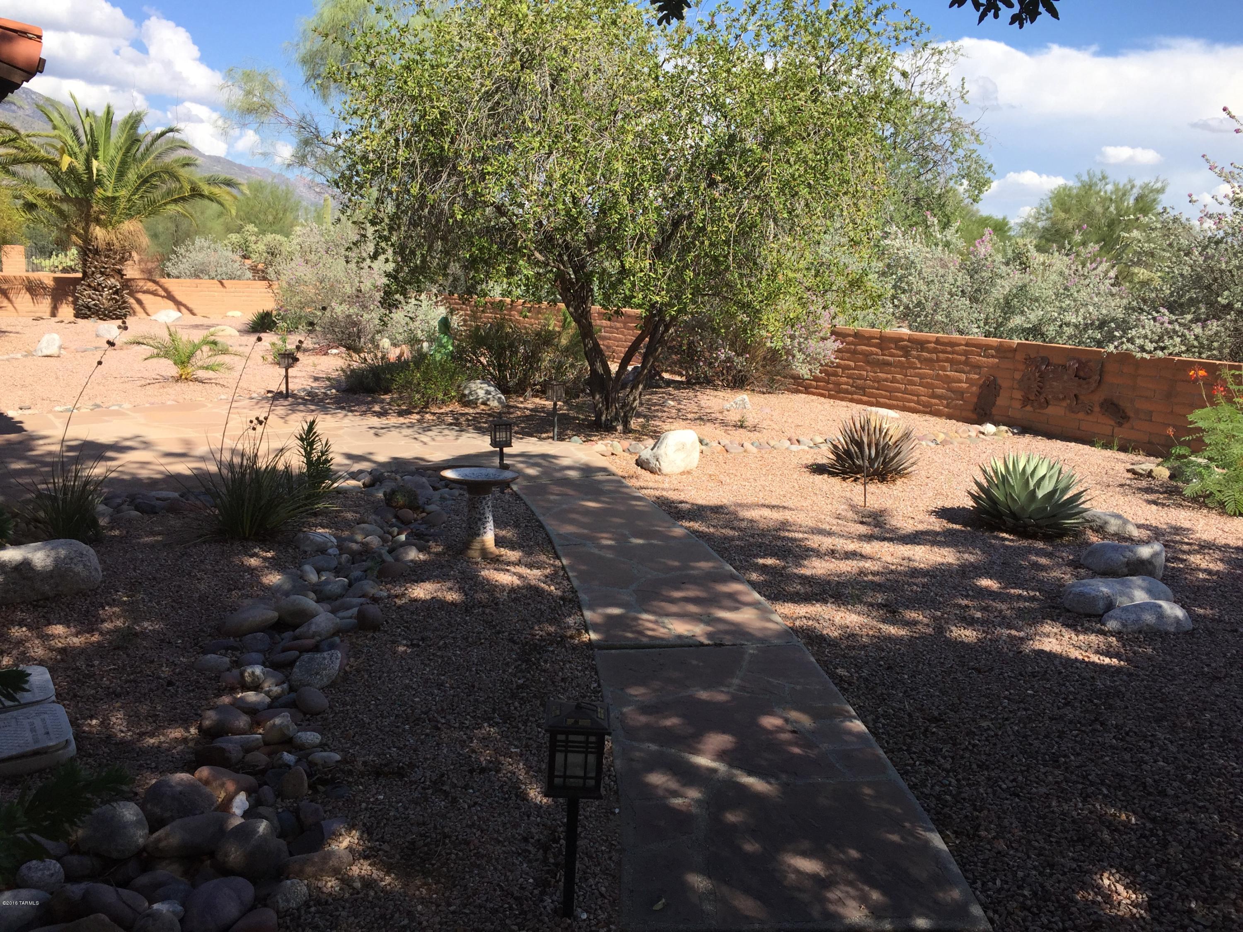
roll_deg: -3.0
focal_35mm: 29
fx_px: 1041
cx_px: 622
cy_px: 466
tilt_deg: -10.5
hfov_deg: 61.7
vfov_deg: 48.2
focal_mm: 4.15
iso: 32
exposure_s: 1/1522
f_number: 2.2
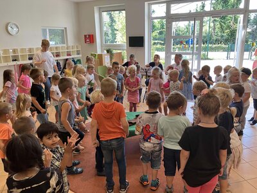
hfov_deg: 63.4
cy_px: 96
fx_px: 208
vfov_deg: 49.7
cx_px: 128
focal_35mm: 28
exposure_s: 1/50
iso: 50
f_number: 1.8
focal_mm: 3.99
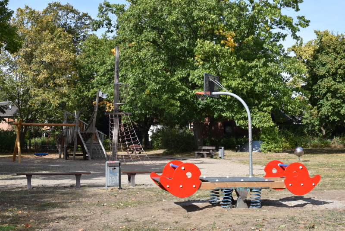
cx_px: 172
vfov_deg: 25.8
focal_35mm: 52
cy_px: 116
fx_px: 503
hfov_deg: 37.8
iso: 200
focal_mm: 35
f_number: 8
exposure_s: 1/250
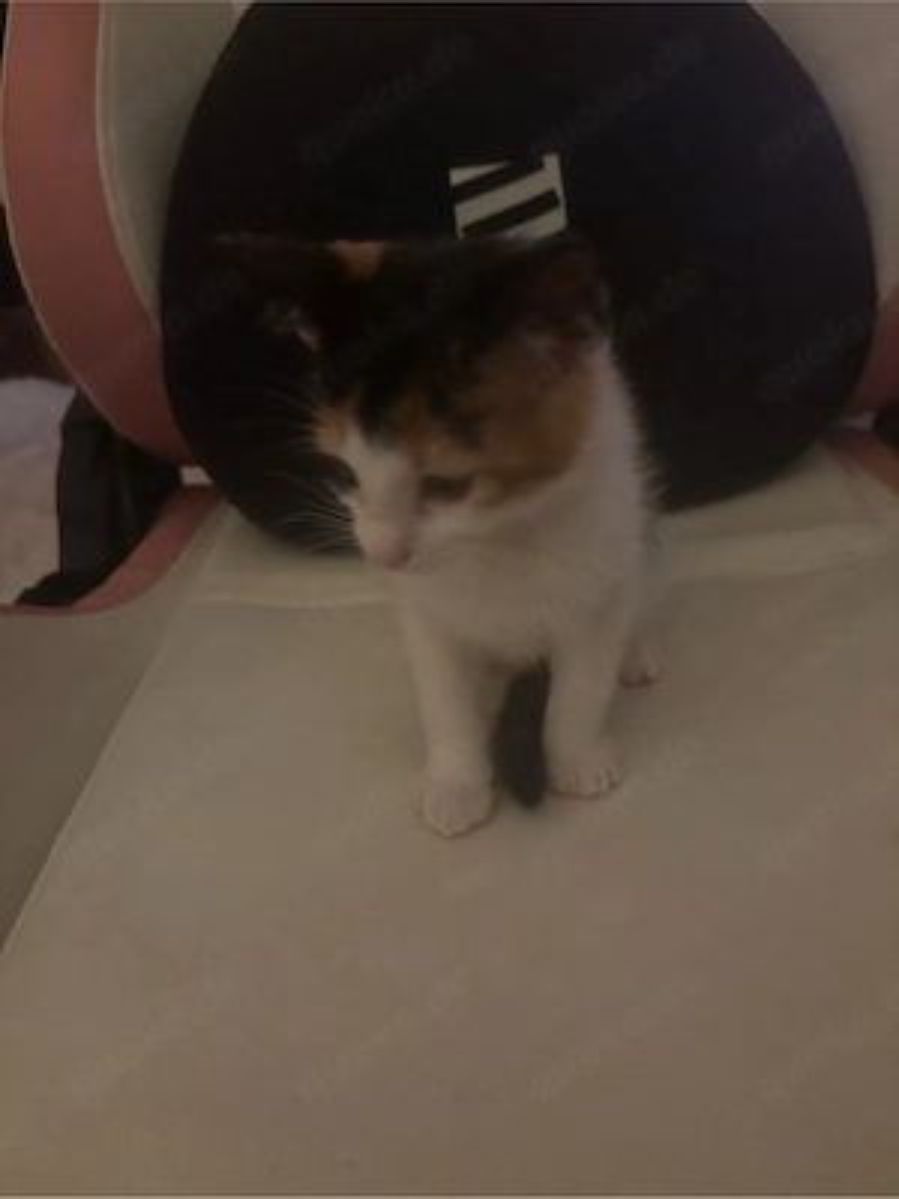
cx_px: 450
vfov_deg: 67.3
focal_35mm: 26
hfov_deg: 53.1
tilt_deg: -31.7
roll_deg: +2.8
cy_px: 600
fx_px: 900
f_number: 1.6
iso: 1000
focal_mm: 5.96
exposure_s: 1/30
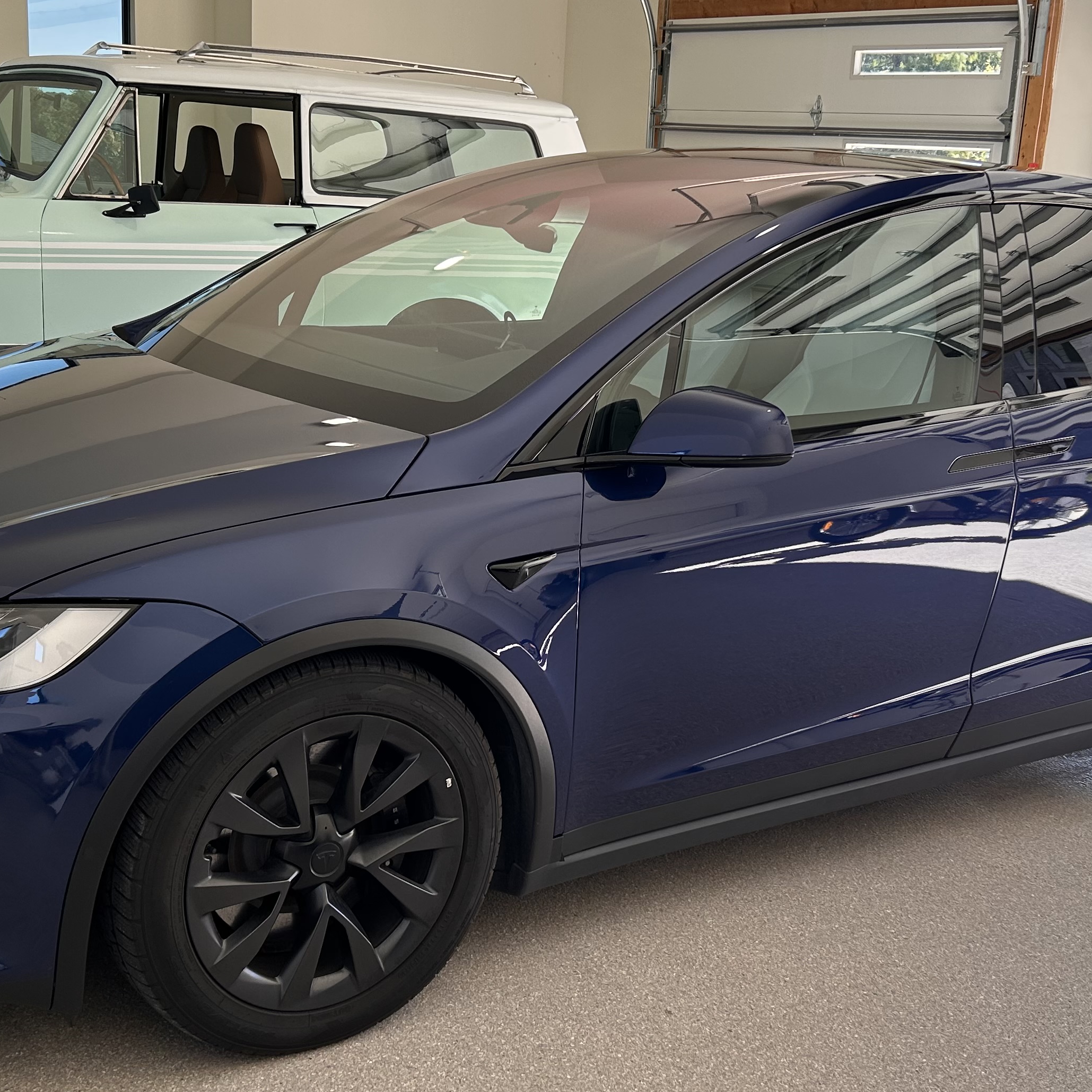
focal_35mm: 45
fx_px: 1606
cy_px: 554
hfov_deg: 37.5
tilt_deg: -13.3
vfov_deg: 37.6
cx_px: 522
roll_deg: -3.0
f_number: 1.5
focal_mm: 5.7
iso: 40
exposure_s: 1/177
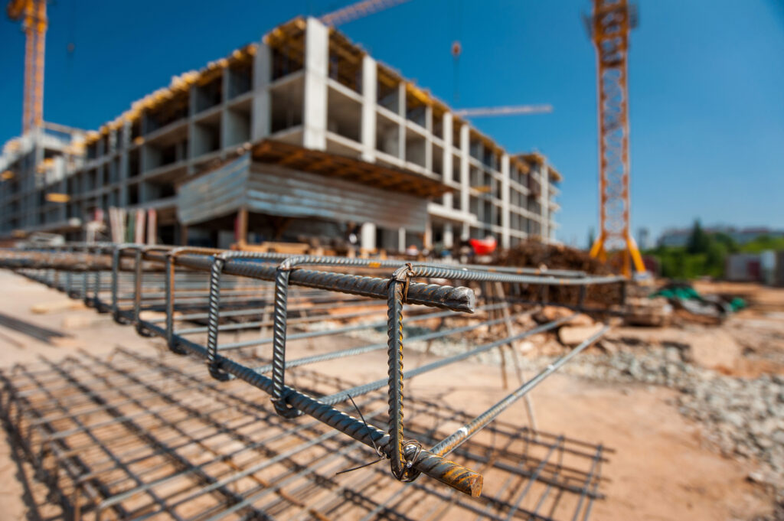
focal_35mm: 18
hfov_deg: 90.0
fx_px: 392
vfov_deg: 67.3
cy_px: 260
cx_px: 392
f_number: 3.5
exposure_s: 1/640
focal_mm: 18
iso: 320
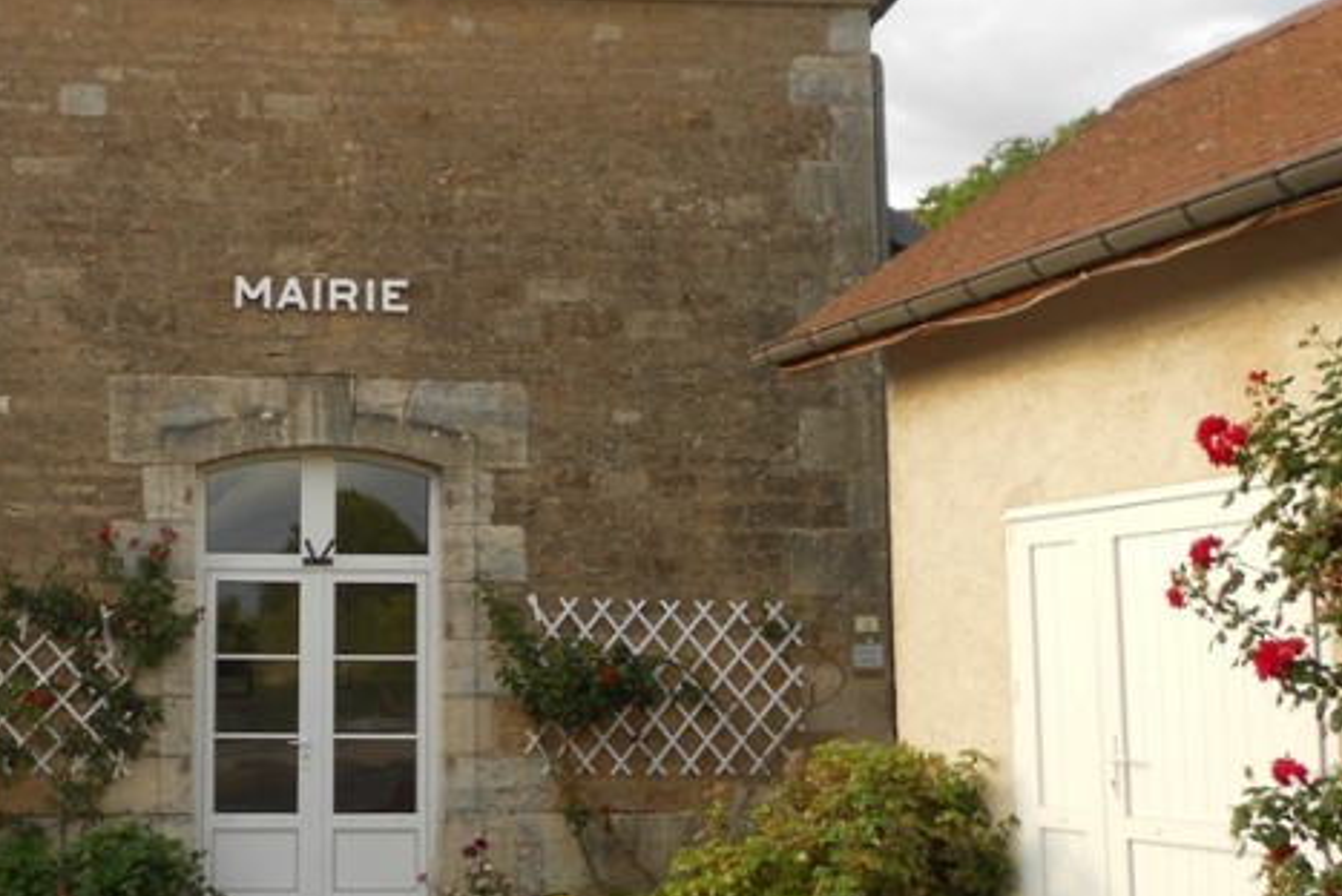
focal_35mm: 45
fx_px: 1678
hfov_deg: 42.0
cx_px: 302
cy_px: 493
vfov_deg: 29.9
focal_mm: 4.6
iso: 80
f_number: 3.2
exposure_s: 1/200
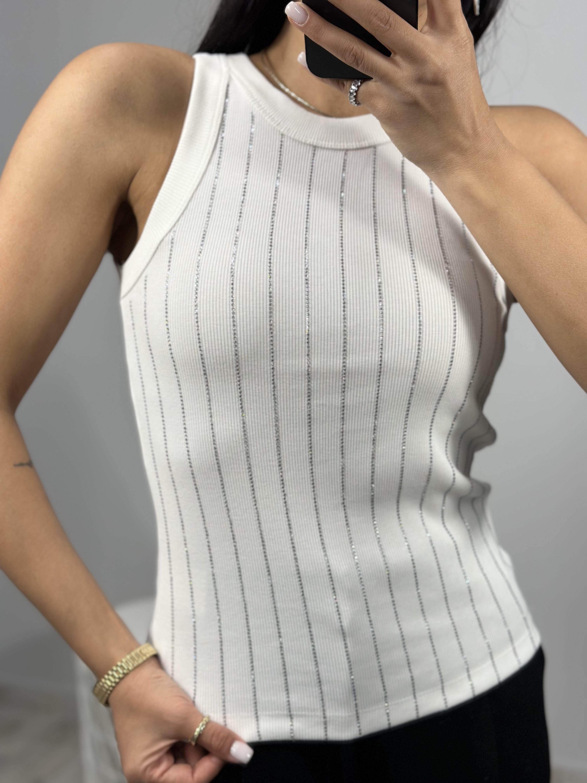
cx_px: 294
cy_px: 392
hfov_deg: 30.3
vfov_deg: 39.7
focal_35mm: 48
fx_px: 1085
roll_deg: -0.2
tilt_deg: -41.2
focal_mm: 6.86
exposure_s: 1/117
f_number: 1.78
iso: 64
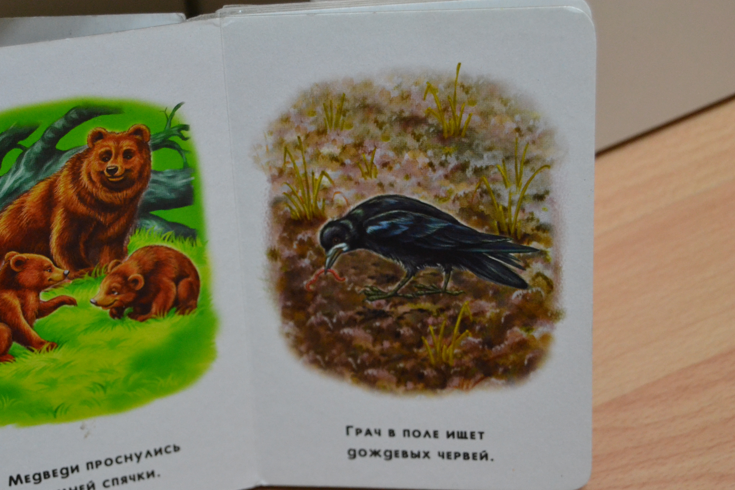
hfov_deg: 21.4
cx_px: 270
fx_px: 1939
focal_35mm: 95
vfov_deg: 14.4
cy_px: 296
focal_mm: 50
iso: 2000
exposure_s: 1/60
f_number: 4.8
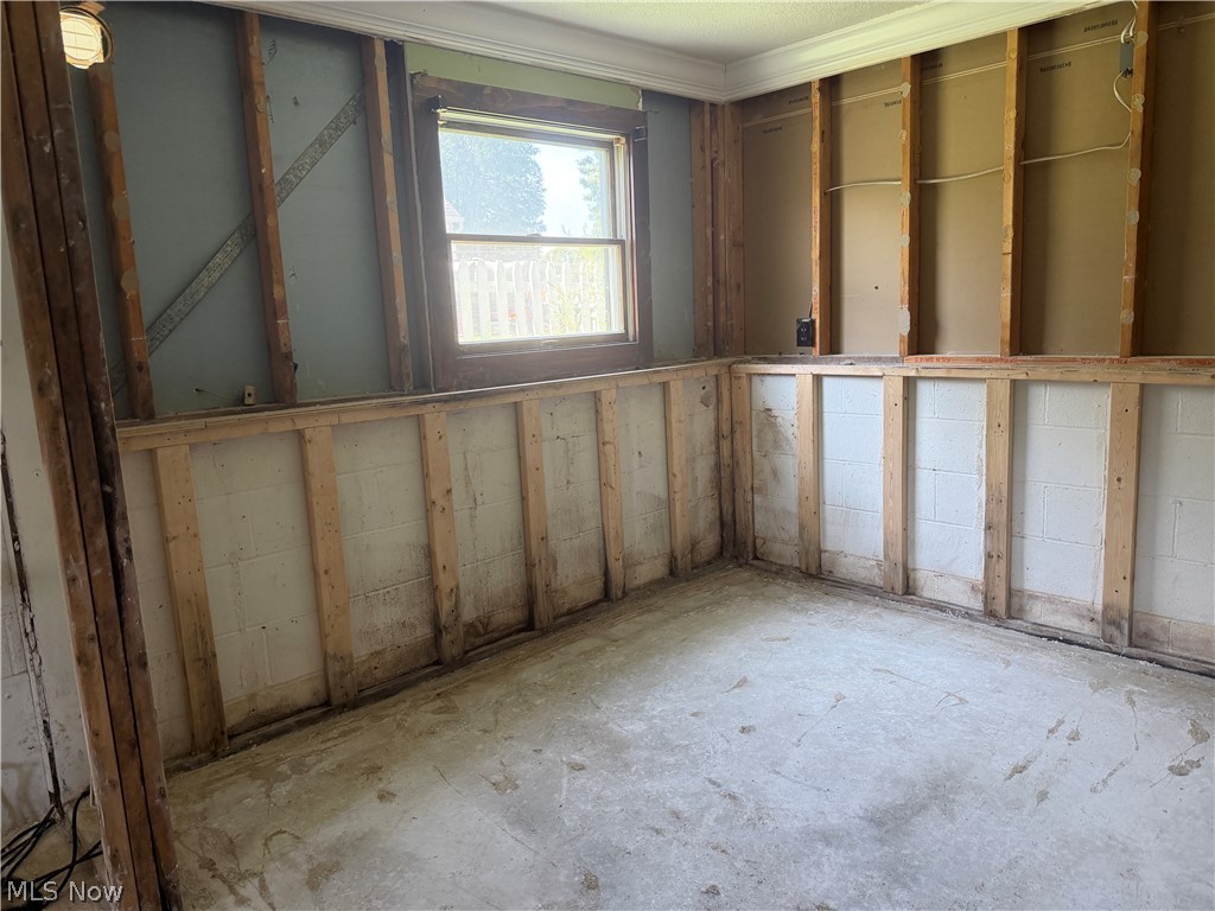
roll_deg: +1.3
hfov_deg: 71.6
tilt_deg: -10.0
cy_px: 456
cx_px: 608
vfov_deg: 56.8
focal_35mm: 24
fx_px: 842
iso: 250
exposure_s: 1/60
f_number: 1.78
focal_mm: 6.76
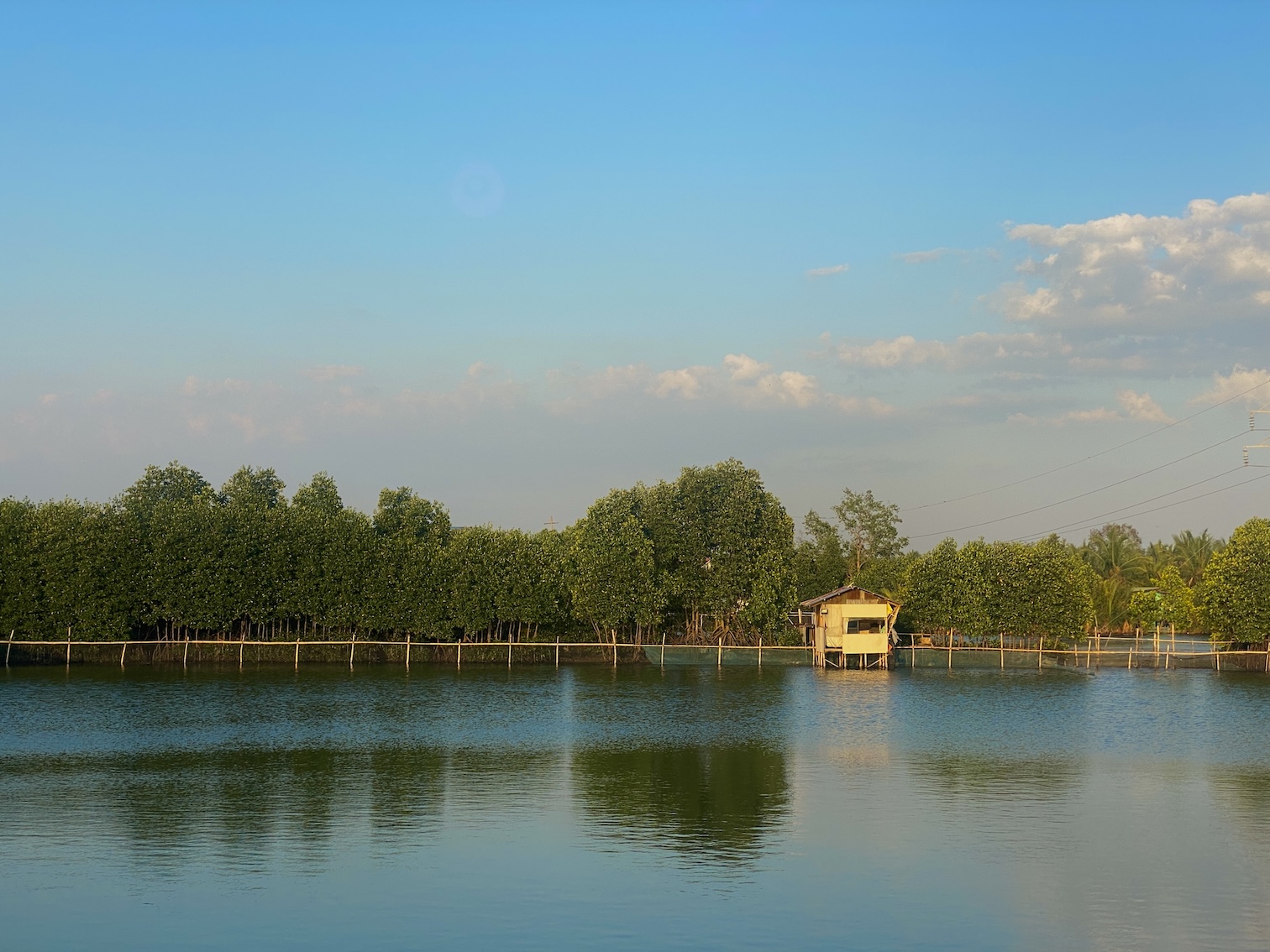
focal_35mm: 52
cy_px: 476
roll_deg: -0.9
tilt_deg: +3.2
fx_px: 1908
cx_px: 635
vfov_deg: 28.0
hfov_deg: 36.8
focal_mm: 6
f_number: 2
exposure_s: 1/585
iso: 20
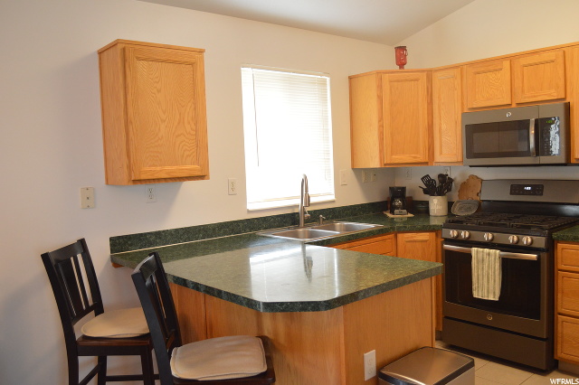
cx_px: 290
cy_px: 192
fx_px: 482
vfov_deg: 43.6
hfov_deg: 62.0
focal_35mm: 30
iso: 1400
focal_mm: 20
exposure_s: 1/60
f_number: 3.8
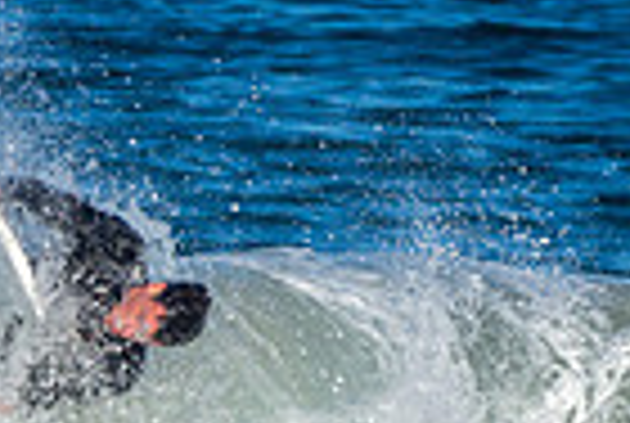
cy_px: 628
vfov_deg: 0.4
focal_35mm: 3099
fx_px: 54348
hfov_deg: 0.7
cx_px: 68
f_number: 5.6
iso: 110
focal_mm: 500
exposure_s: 1/1000
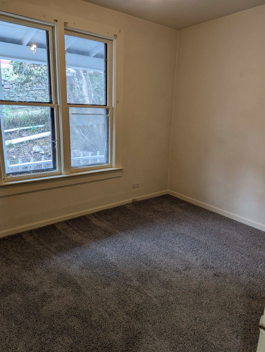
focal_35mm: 24
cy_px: 176
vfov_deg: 71.5
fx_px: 244
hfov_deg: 56.9
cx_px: 132
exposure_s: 1/30
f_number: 1.85
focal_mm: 6.81
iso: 50
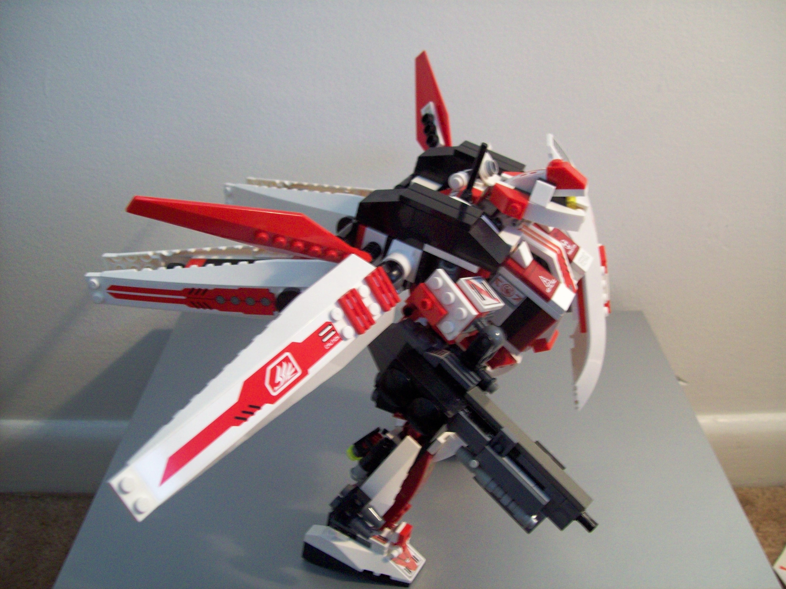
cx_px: 393
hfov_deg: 51.4
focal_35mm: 36
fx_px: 817
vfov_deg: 39.7
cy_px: 294
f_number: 2.7
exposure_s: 1/13
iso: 160
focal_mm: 6
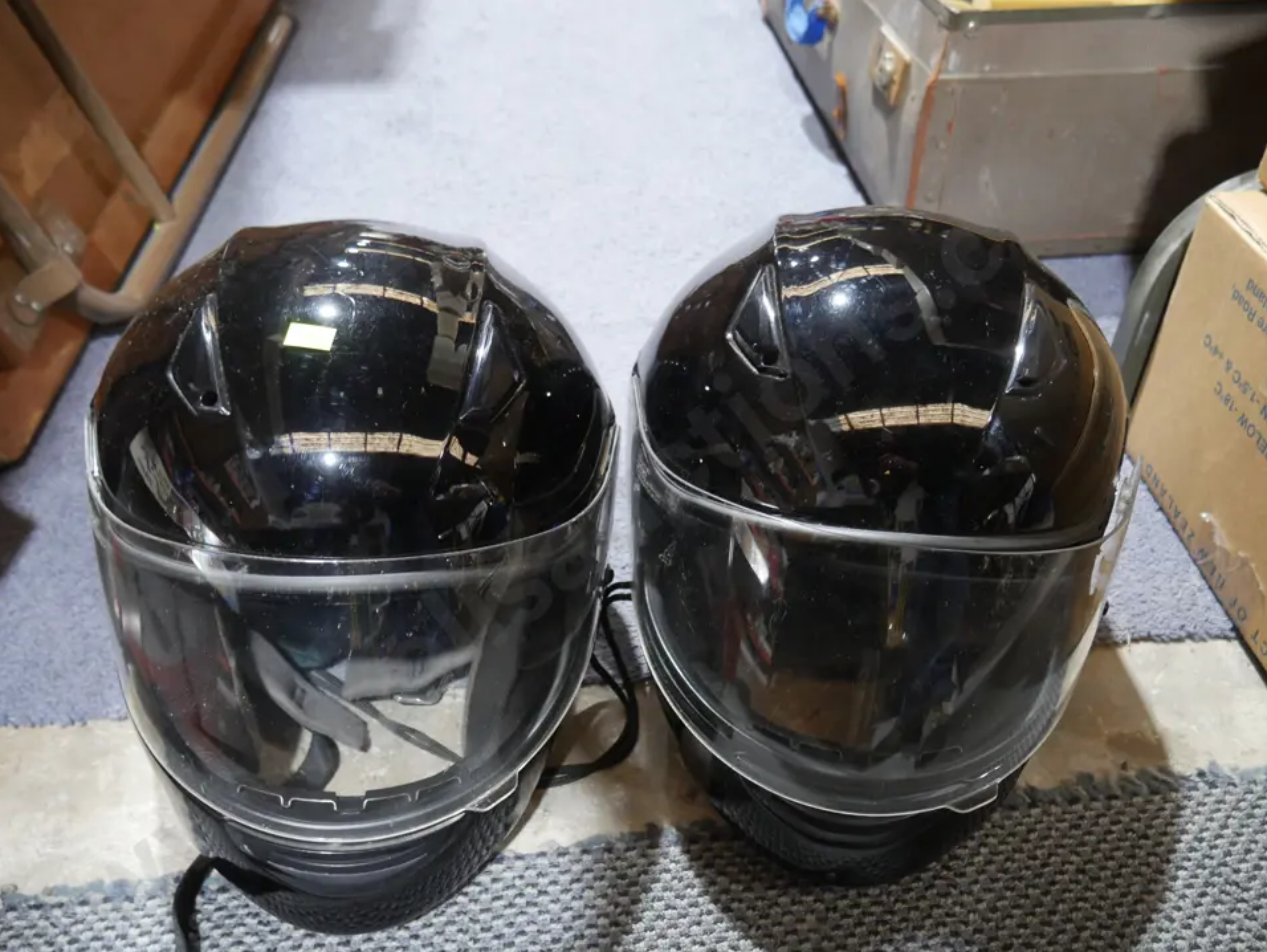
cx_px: 632
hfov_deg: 59.9
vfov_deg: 46.8
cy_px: 507
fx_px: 1099
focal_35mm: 30
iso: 1250
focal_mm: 14
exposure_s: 1/60
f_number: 3.5
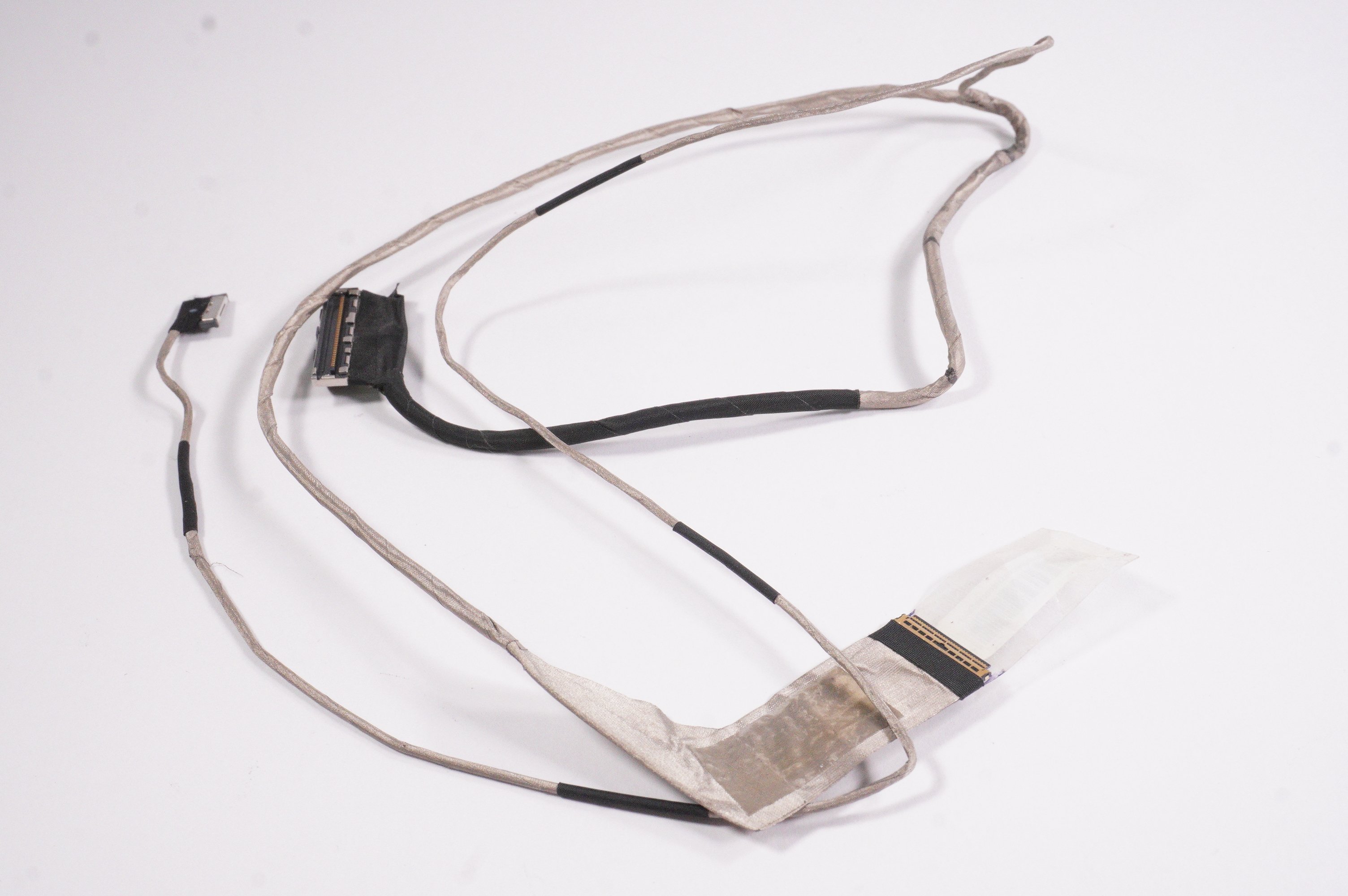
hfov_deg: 42.4
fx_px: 1740
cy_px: 448
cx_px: 674
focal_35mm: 46
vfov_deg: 28.9
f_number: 14
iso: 3200
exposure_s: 1/250
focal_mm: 31
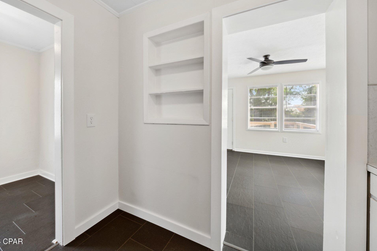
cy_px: 119
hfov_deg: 104.2
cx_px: 180
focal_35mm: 14
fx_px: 147
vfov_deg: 81.1
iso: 500
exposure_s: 1/13
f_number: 9
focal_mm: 13
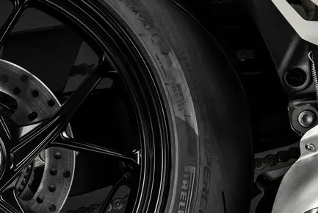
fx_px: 1272
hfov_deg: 14.1
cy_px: 159
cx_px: 48
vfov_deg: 9.5
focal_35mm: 144
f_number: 6.3
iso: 100
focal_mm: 52
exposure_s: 1/250
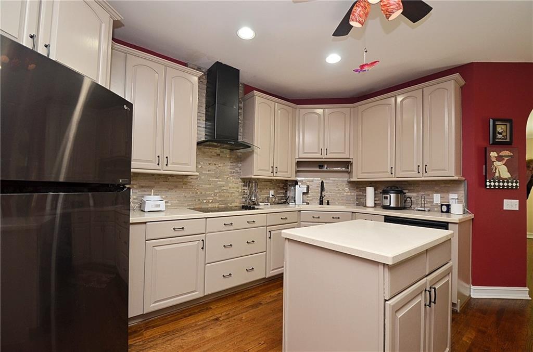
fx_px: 222
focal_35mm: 15
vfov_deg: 77.0
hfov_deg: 100.5
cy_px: 176
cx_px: 266
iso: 400
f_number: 5.6
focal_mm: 10
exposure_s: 1/60
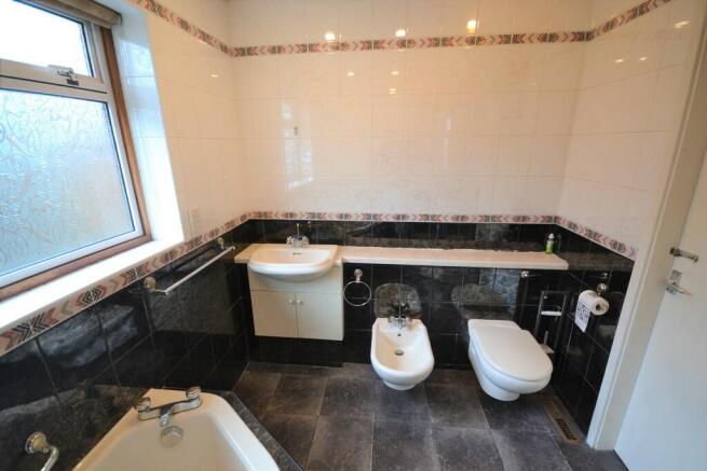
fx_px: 295
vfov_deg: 77.4
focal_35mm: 15
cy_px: 236
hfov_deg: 100.4
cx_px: 354
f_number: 4
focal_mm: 10
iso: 400
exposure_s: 1/60
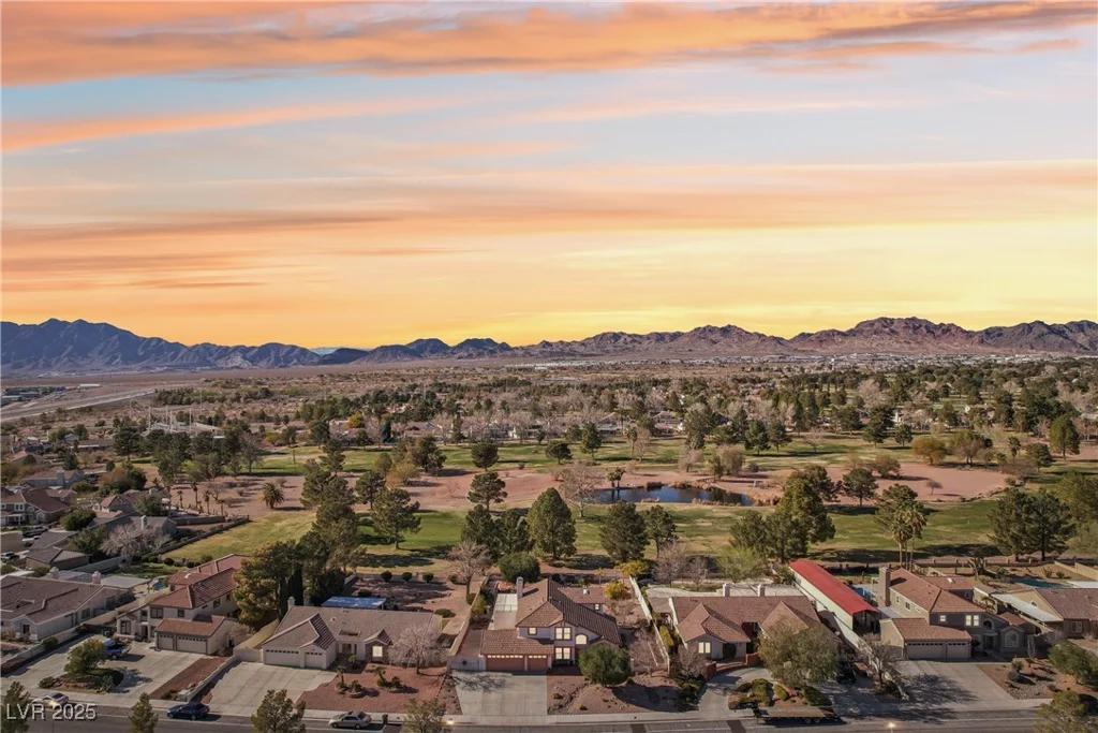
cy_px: 366
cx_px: 549
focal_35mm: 22
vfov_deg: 57.2
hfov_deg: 78.6
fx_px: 671
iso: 150
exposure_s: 1/1600
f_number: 2.8
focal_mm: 8.4
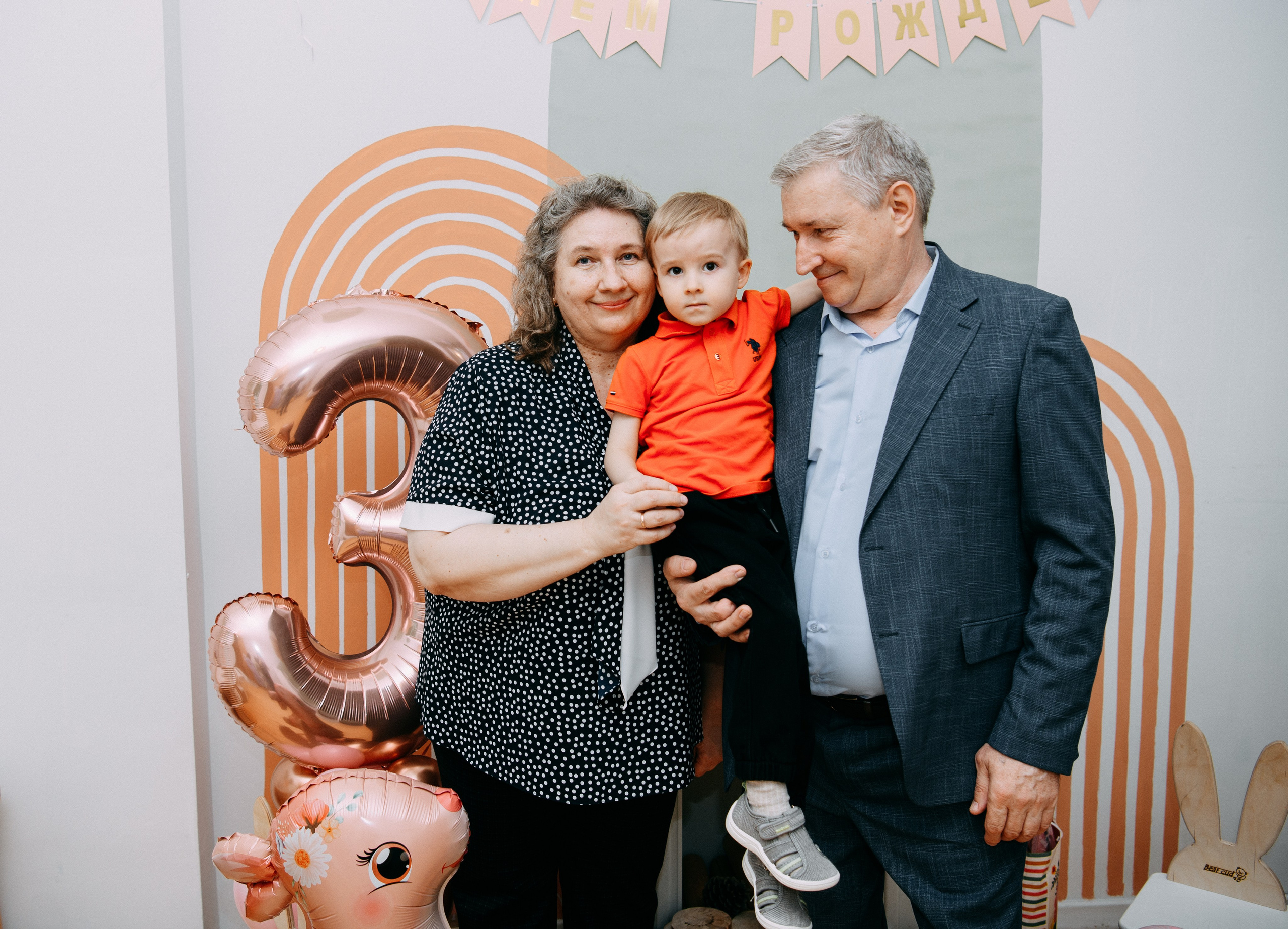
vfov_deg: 34.7
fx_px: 1481
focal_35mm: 40
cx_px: 510
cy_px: 373
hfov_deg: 46.7
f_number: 3.5
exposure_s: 1/200
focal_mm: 32
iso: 160
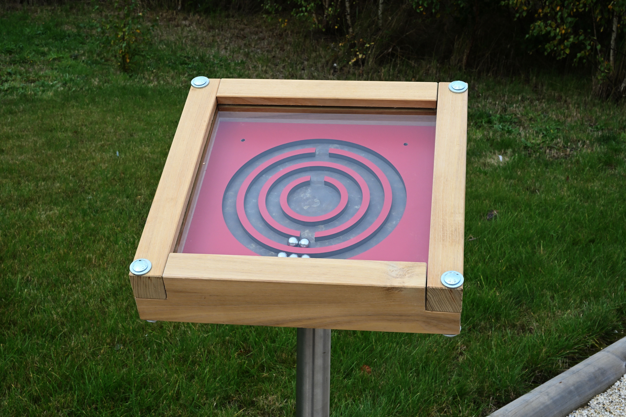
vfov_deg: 23.3
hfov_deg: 34.5
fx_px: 1008
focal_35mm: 58
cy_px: 208
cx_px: 313
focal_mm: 58
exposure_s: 1/80
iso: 250
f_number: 22
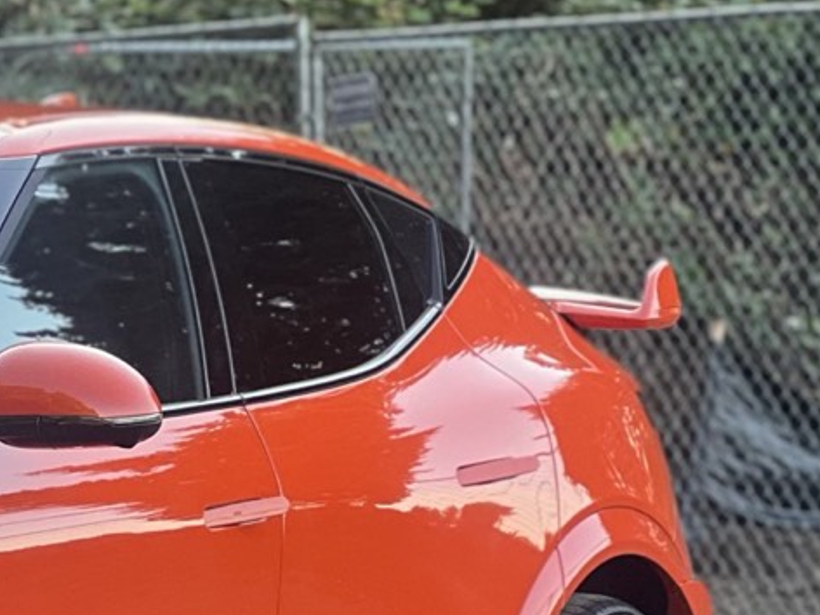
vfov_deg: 5.7
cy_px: 483
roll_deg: -0.1
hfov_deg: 7.5
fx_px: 6183
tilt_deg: -2.2
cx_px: -342
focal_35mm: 261
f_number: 2.8
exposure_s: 1/121
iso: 50
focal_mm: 9
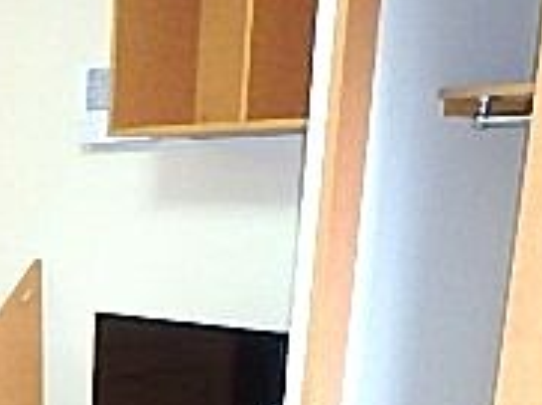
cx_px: -176
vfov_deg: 18.5
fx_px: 1157
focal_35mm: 74
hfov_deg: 23.2
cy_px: 521
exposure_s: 1/30
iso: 250
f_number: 3.5
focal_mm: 3.7
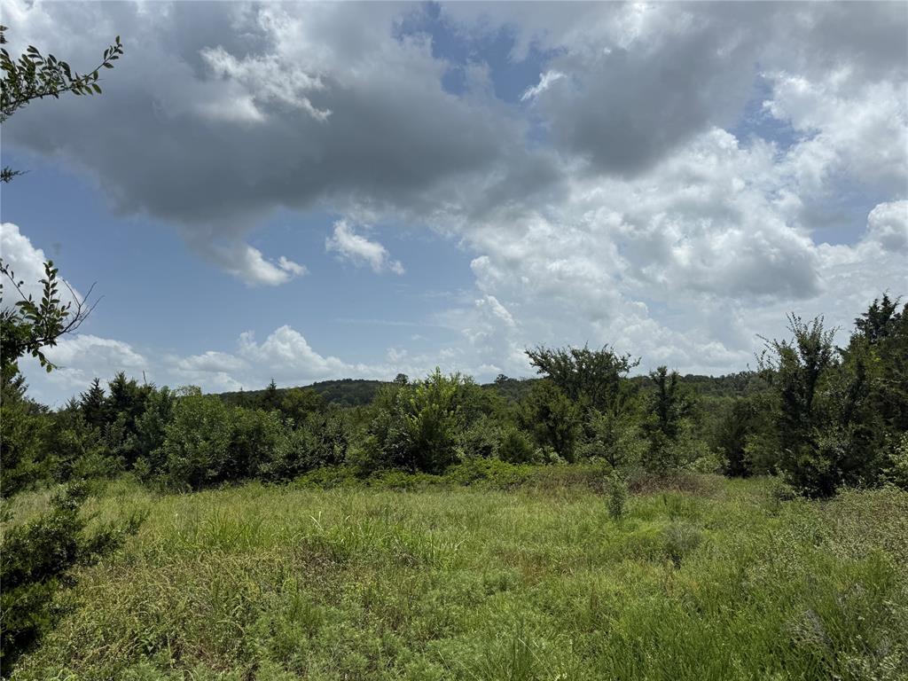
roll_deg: +1.9
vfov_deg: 56.8
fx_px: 630
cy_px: 340
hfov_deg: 71.6
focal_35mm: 24
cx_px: 454
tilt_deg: +6.0
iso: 80
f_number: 1.78
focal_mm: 6.76
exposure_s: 1/10309
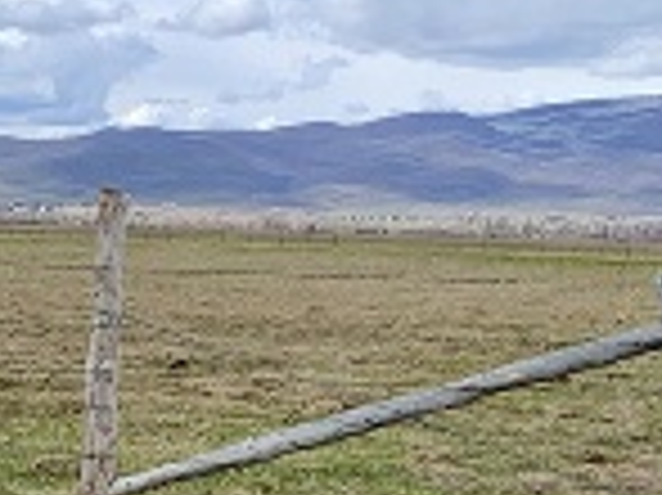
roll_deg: -2.2
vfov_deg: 12.9
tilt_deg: -6.7
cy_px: 490
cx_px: -117
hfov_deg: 16.7
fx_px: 2159
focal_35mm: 113
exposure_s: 1/2755
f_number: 1.8
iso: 25
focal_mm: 4.25
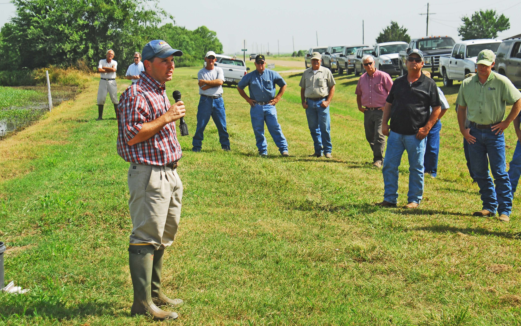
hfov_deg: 23.0
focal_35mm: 90
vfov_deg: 14.5
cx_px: 263
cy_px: 154
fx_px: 1278
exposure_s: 1/200
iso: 125
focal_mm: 58
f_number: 7.1
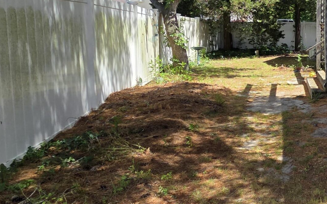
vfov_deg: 37.6
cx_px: 373
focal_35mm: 33
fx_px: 294
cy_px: 57
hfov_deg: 42.8
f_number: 2.2
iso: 50
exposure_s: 1/1044
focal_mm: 2.2
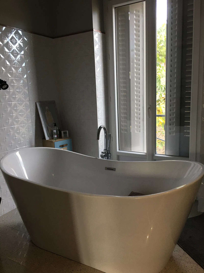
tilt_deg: -10.3
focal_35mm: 29
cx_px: 102
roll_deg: +1.7
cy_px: 136
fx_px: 228
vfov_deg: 61.7
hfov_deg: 48.2
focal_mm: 4.15
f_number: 2.2
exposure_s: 1/17
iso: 32
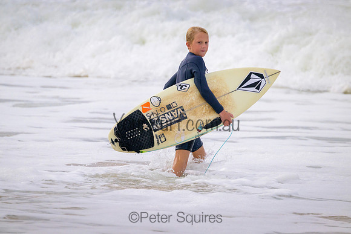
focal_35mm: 800
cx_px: 176
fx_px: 7801
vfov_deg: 1.7
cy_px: 117
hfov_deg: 2.6
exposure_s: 1/2000
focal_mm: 800
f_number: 11
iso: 1250
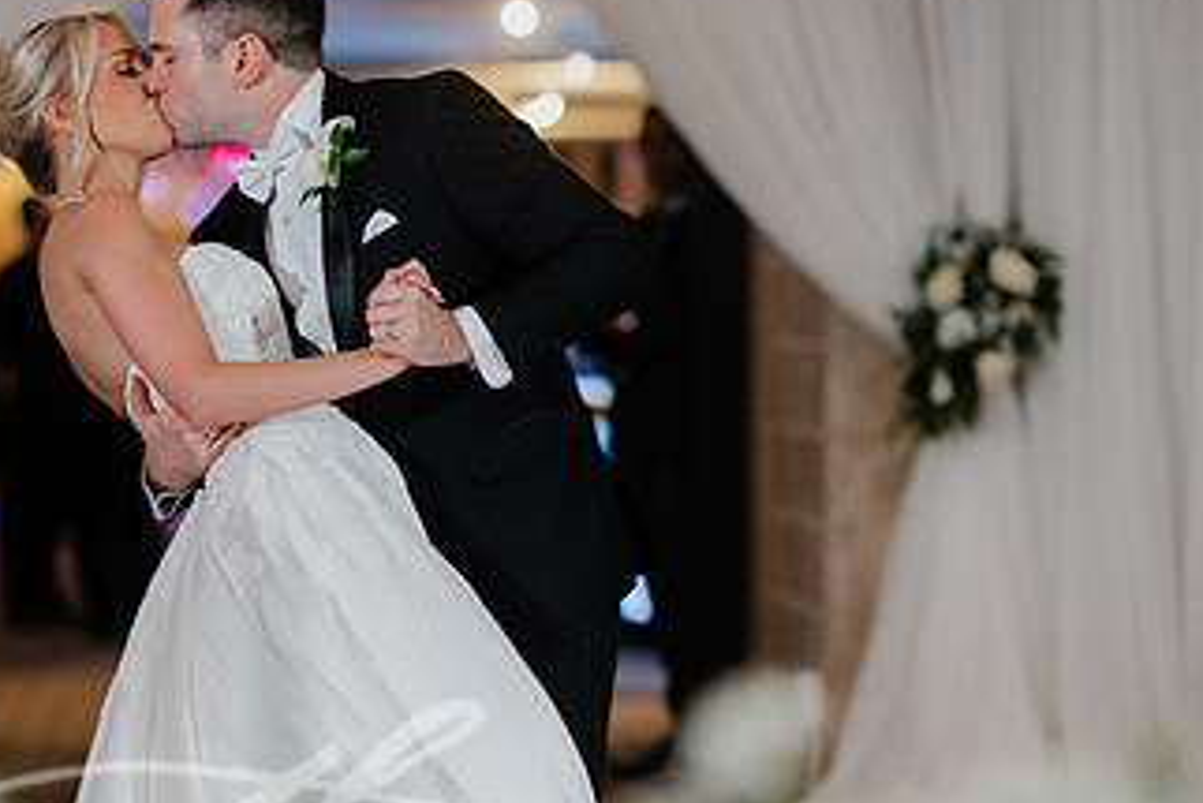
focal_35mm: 153
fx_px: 5115
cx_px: 269
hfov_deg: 13.4
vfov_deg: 9.0
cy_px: 487
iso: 1000
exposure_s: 1/160
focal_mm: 85
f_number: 1.8
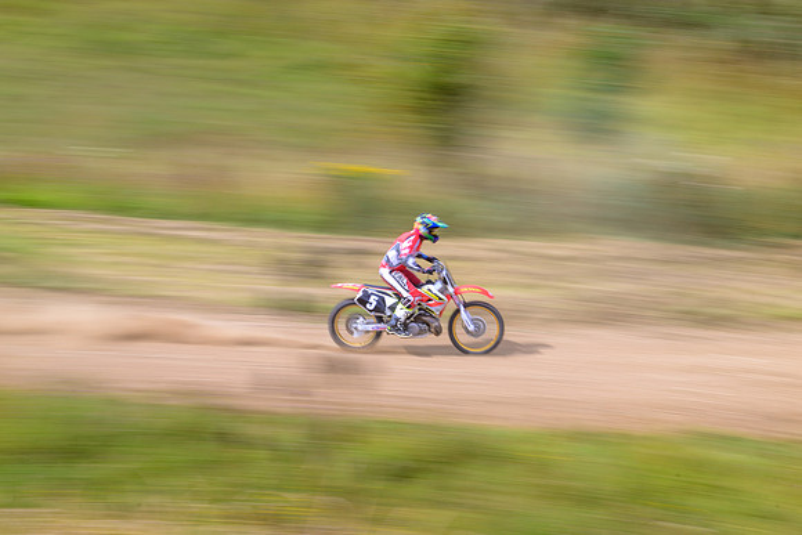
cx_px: 401
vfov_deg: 19.5
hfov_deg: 28.8
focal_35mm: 70
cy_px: 268
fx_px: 1560
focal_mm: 70
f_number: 13
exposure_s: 1/30
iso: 50
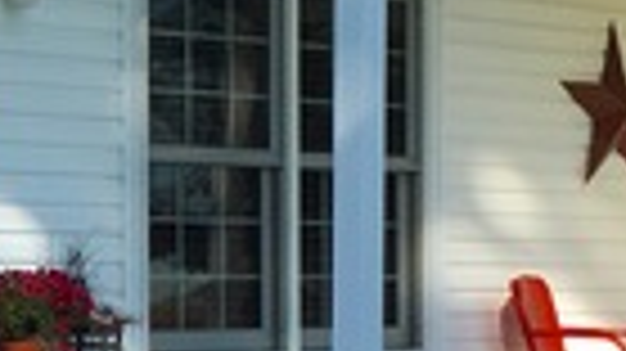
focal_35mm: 145
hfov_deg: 14.5
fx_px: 2405
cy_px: 378
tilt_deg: -0.1
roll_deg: -0.2
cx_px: -41
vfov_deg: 8.3
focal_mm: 4.15
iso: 25
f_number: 2.2
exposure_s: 1/761
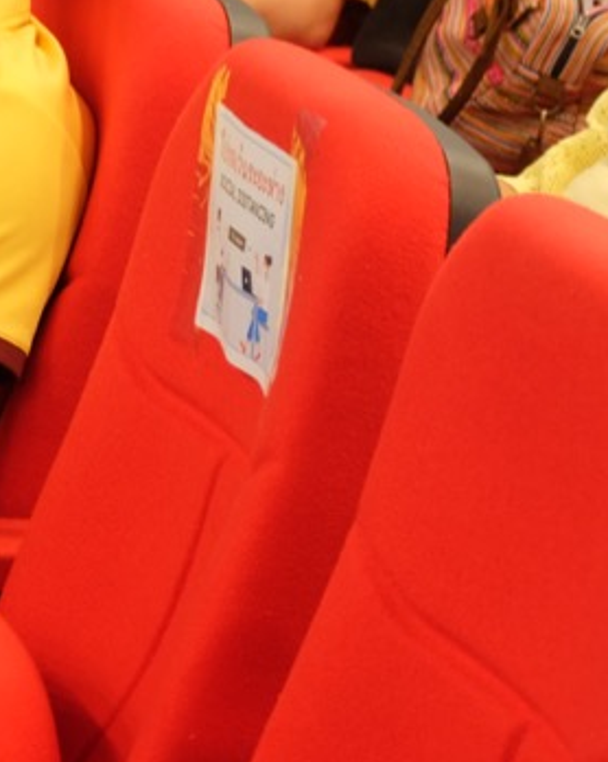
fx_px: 4683
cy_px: 41
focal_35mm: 208
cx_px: 122
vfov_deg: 9.2
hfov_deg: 7.4
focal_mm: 50
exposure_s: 1/15
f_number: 5.6
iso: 640
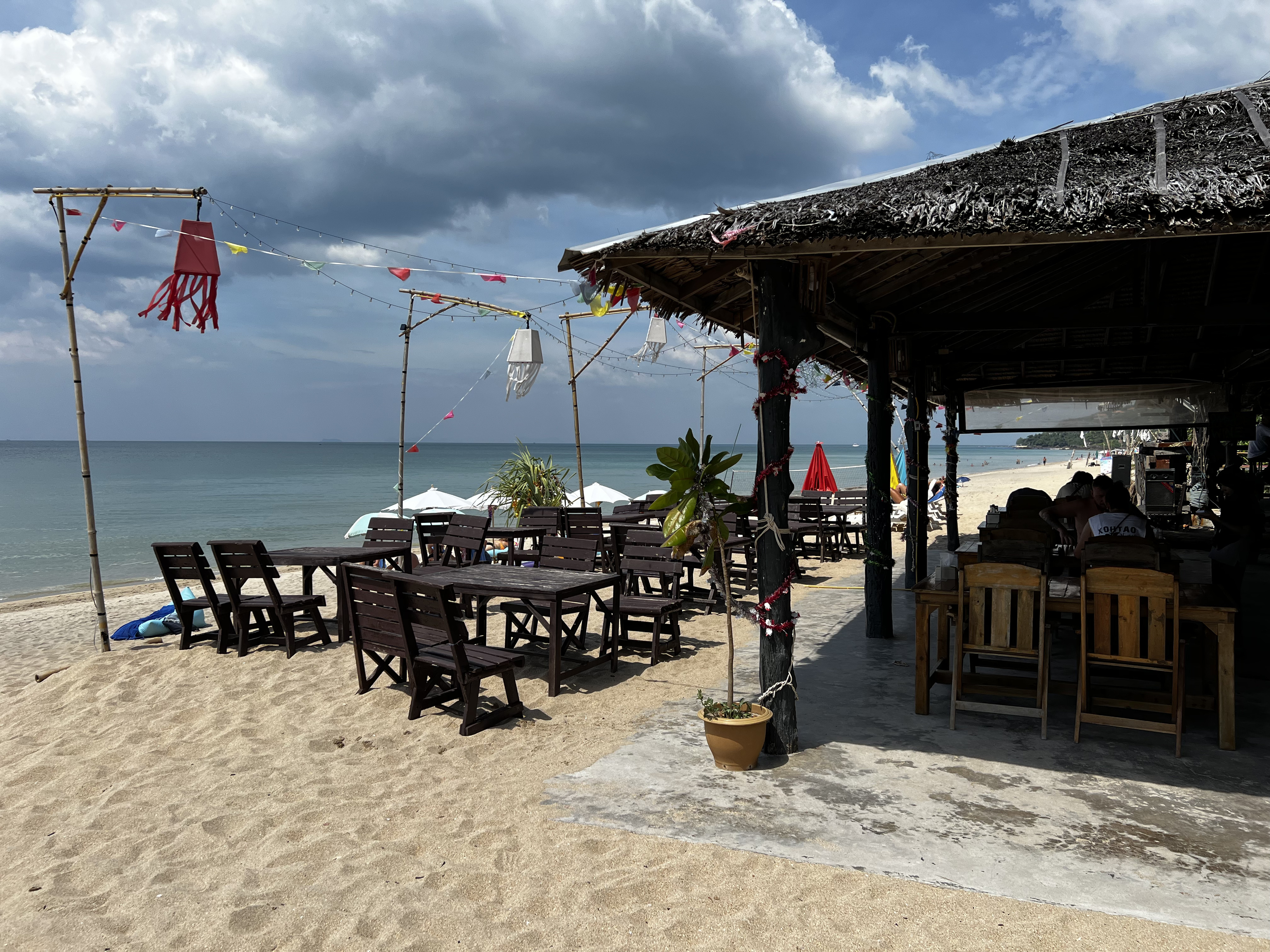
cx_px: 635
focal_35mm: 26
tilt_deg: -1.7
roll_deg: +0.3
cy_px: 476
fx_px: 954
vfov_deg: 53.1
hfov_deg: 67.3
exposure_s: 1/6211
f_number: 1.5
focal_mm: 5.7
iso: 50
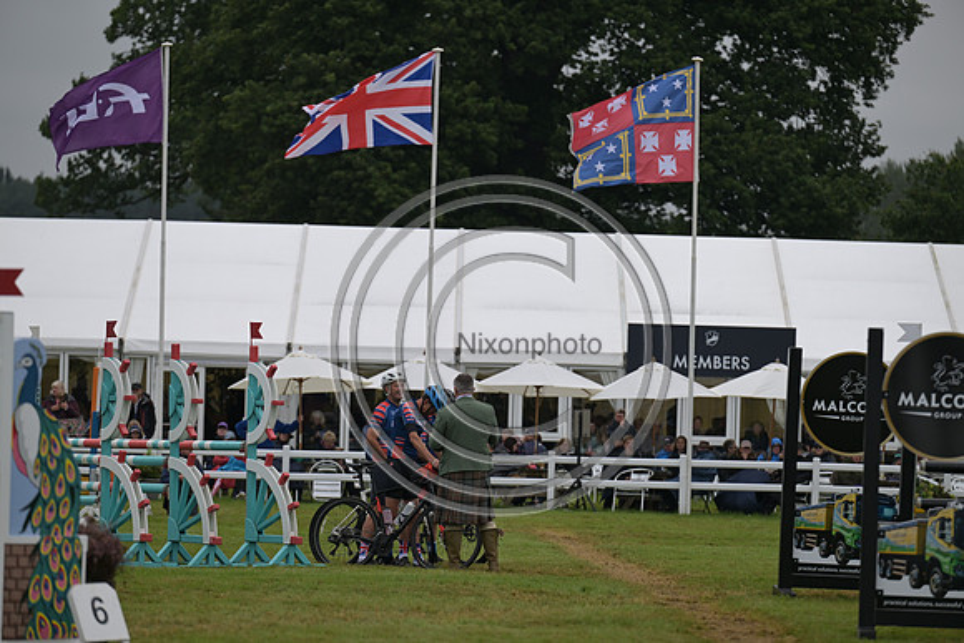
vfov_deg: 6.9
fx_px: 5357
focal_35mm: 200
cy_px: 322
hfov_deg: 10.3
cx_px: 482
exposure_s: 1/1250
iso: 360
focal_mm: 200
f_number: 4
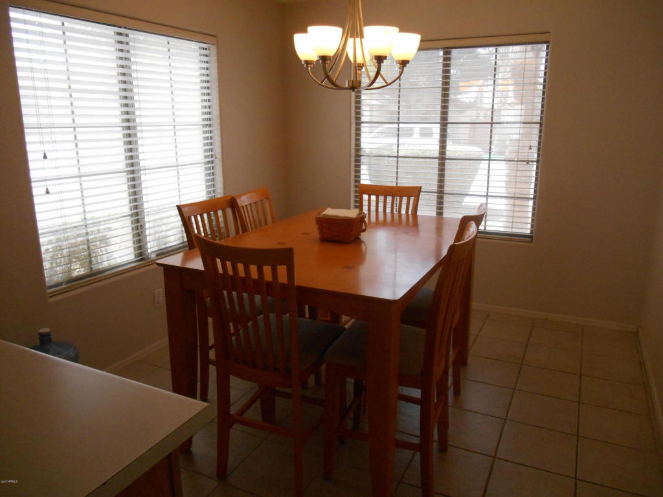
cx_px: 332
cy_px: 248
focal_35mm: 26
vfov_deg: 53.1
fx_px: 498
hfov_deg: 67.3
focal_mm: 4.7
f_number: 3.4
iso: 450
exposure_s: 1/250
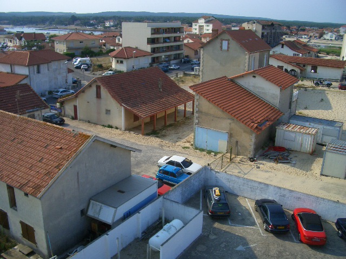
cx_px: 173
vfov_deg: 40.7
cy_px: 130
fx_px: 350
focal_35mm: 35
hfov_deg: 52.6
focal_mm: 5.8
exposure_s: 1/500
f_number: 4.3
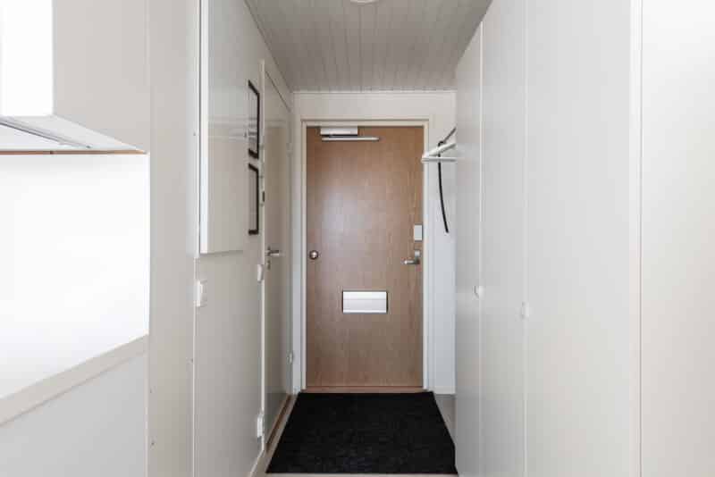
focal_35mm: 24
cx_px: 358
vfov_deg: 53.2
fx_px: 477
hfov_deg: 73.7
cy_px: 238
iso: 100
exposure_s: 1/2.5
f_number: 9
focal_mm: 24
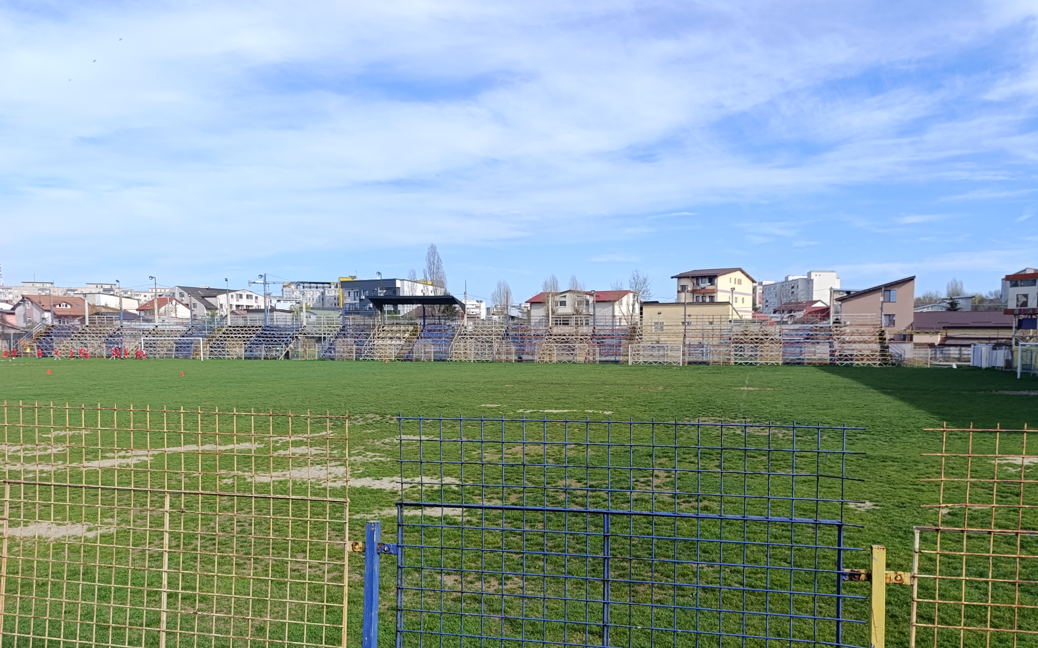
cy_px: 404
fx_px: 792
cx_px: 570
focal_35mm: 28
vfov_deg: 44.2
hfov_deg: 66.3
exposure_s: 1/518
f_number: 1.6
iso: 50
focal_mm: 6.14
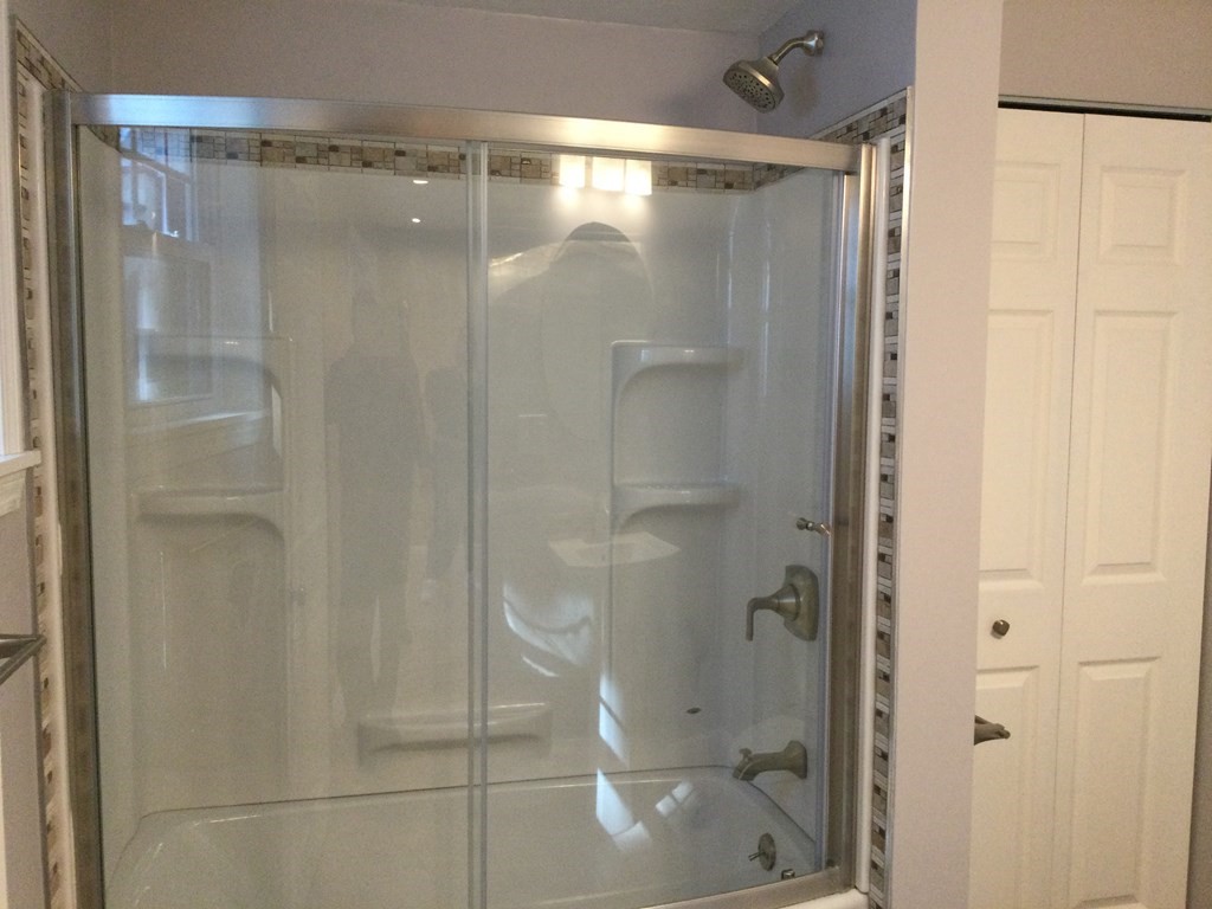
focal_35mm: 31
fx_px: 1085
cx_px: 606
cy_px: 454
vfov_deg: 45.4
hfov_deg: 58.4
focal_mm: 3.3
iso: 125
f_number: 2.4
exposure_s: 1/30
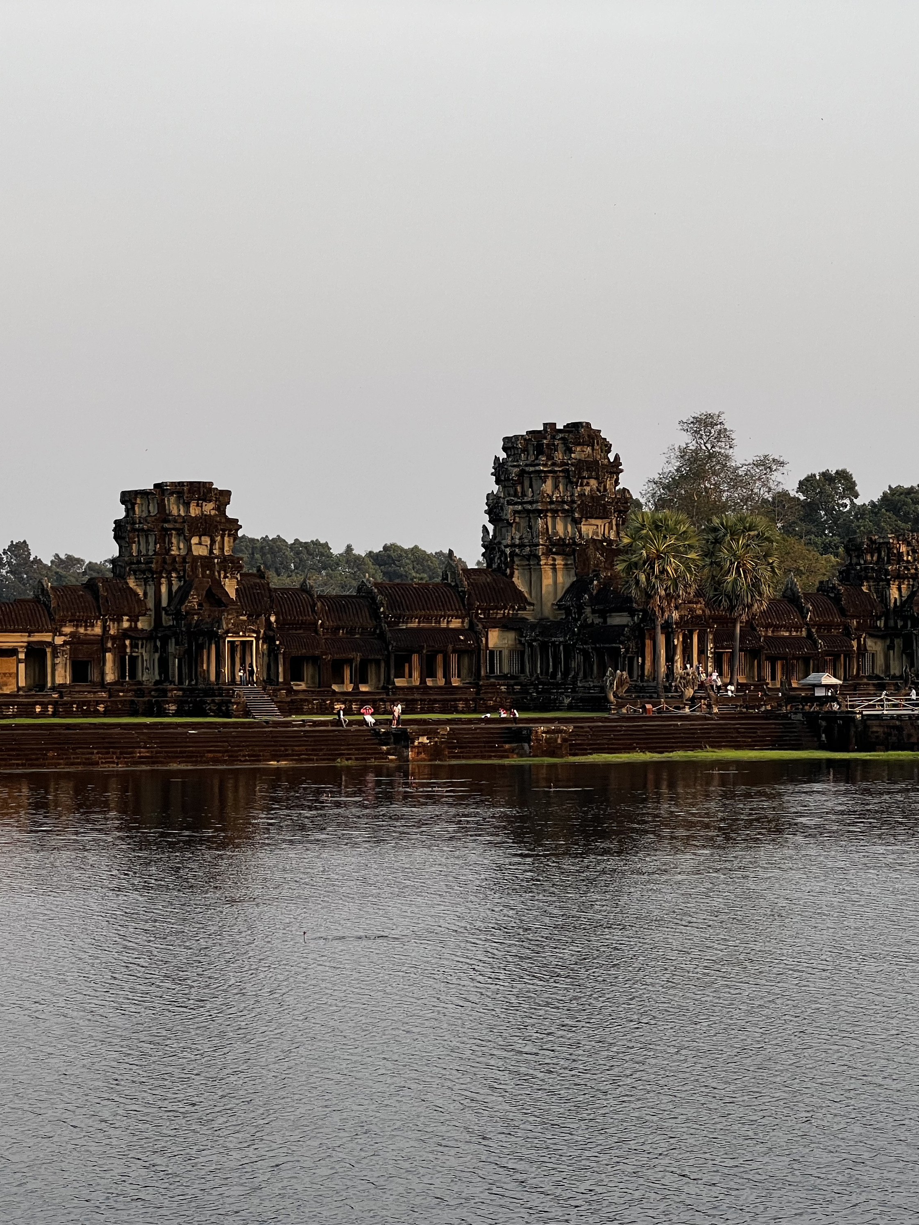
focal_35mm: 103
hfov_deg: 14.4
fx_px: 3645
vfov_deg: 19.1
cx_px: 442
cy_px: 613
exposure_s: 1/157
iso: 32
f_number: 2.8
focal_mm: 9
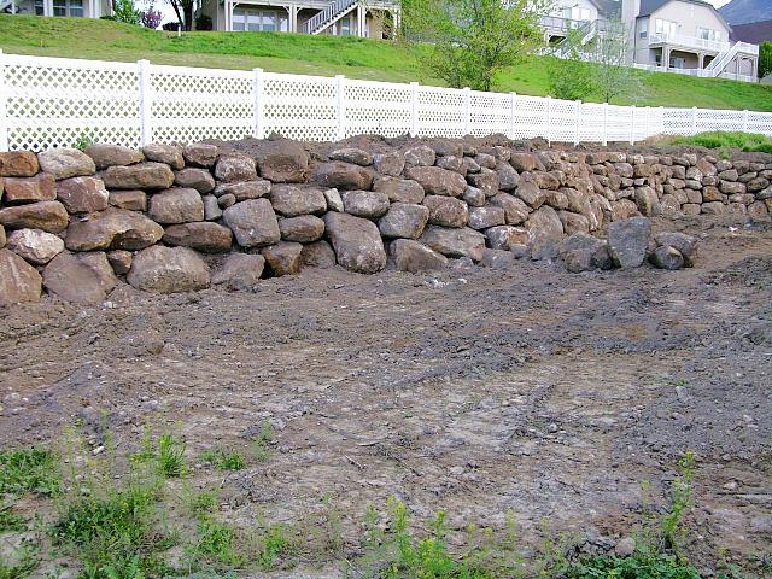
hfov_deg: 52.6
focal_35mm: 35
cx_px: 386
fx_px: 781
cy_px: 290
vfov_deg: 40.7
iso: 50
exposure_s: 1/76.1
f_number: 4
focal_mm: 8.9
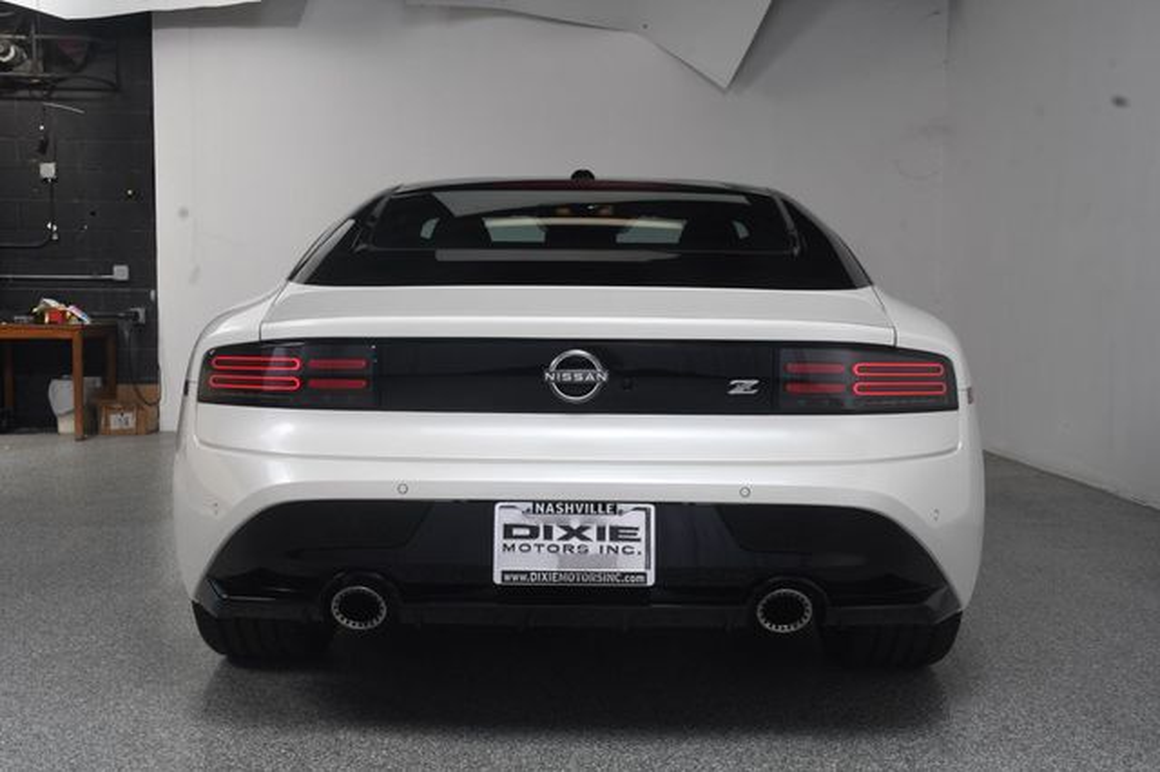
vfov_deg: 33.4
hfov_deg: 48.5
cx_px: 580
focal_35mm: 40
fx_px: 1288
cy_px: 386
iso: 100
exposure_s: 1/160
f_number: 13
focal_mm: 27
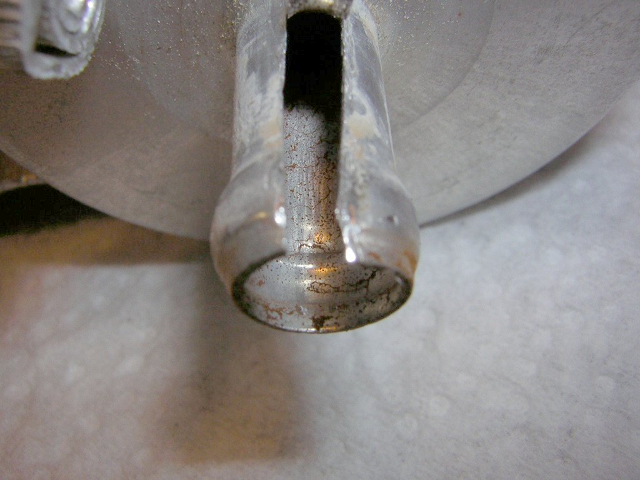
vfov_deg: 39.7
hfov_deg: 51.4
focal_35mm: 36
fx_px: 666
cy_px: 240
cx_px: 320
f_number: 5.2
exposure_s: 1/60.1
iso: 50
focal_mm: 4.7
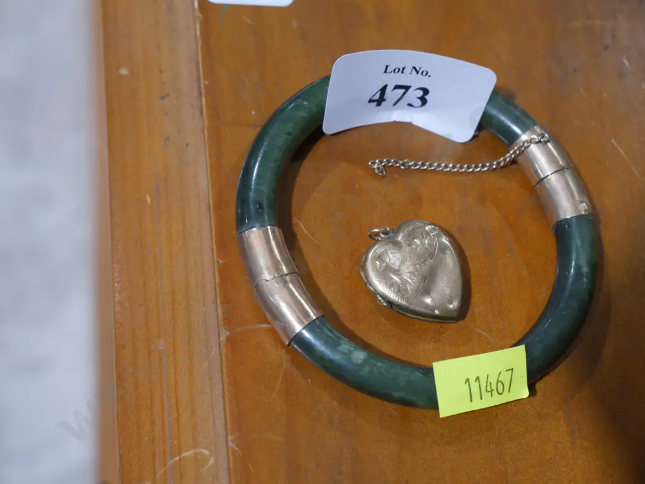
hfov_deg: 30.3
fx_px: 1193
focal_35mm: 64
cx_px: 322
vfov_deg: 22.9
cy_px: 242
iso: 1000
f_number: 5.4
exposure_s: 1/80
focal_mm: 32
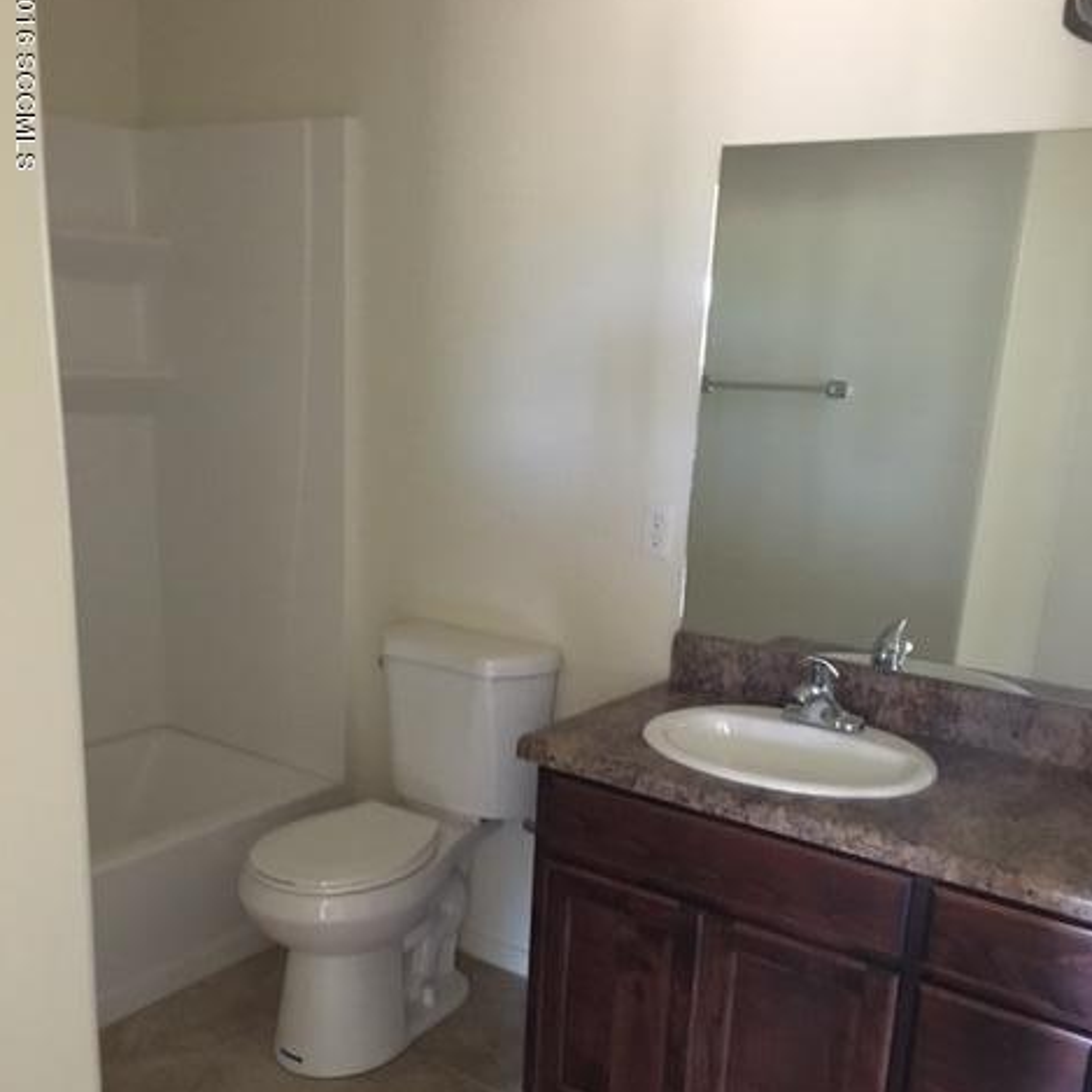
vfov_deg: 46.7
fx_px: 1249
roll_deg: -3.8
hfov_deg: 47.2
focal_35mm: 35
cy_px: 692
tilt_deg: -15.5
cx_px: 538
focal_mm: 4.15
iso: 320
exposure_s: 1/15
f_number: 2.2
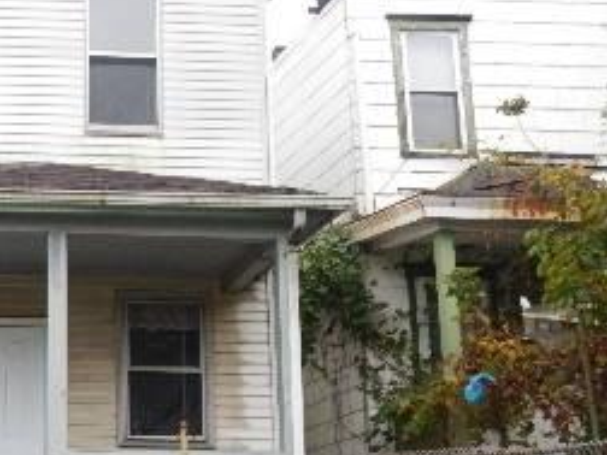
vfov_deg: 23.8
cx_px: -7
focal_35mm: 61
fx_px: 1070
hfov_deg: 29.5
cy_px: 327
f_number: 2.8
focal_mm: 4.3
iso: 125
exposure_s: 1/125
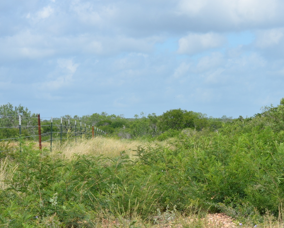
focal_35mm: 124
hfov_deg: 15.5
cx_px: 189
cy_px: 126
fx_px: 1040
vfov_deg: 12.5
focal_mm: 55
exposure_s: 1/320
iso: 125
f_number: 9
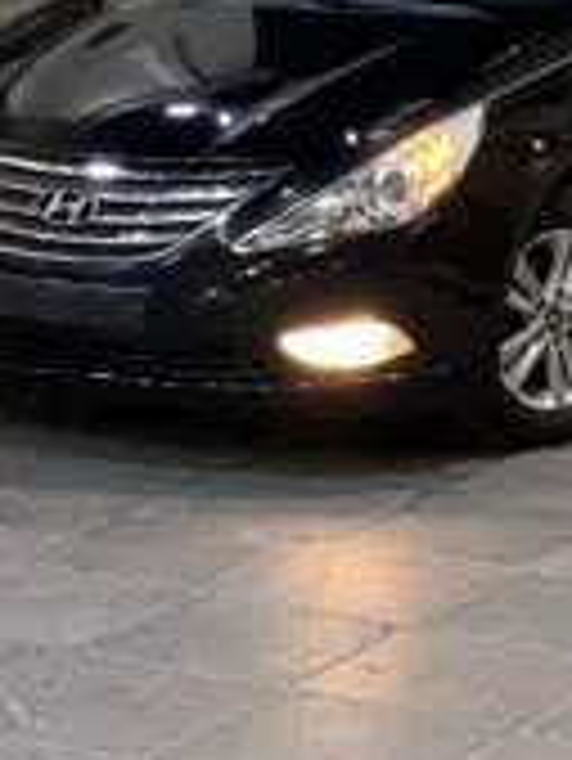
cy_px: -81
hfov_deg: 8.2
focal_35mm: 182
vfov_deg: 10.7
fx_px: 4005
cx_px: 423
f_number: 2.8
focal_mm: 9
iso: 400
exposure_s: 1/20
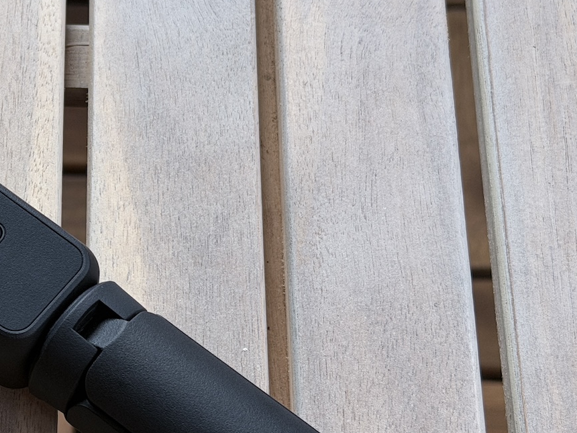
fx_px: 1767
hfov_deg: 17.9
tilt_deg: -62.4
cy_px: 180
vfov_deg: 14.0
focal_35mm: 106
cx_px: -51
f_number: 1.78
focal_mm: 6.76
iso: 64
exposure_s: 1/392
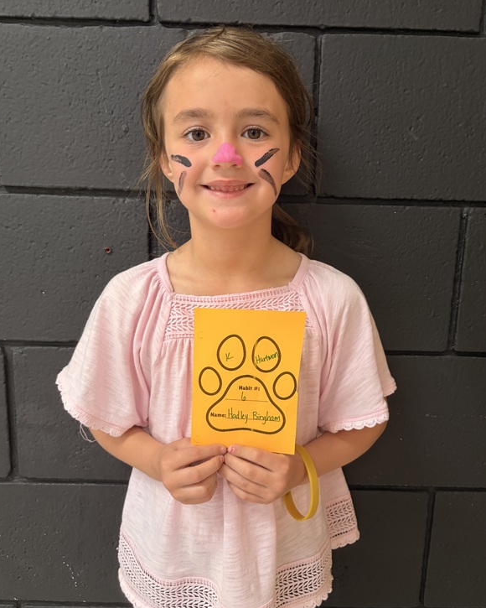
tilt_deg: -10.8
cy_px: 307
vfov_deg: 62.2
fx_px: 503
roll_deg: -1.5
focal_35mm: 28
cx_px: 240
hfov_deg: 51.5
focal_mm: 5.96
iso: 160
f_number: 1.6
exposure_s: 1/60
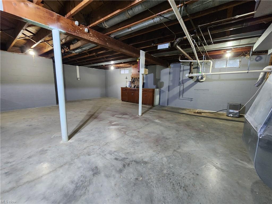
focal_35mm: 13
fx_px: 102
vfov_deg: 89.9
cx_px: 136
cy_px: 102
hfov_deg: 106.2
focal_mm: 2.2
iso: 640
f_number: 2.2
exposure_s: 1/24
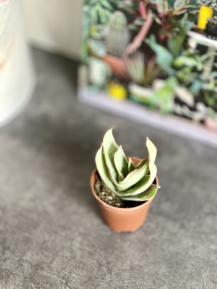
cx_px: 108
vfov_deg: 30.3
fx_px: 535
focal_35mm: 64
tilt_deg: -48.5
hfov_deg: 22.9
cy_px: 144
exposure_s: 1/40
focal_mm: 7.5
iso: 320
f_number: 2.2
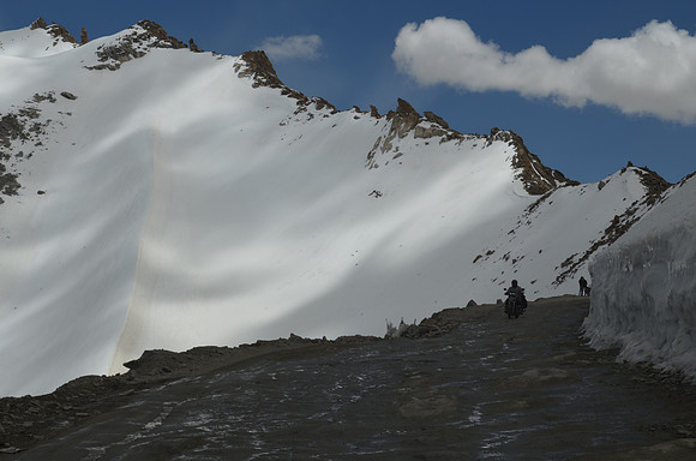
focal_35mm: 63
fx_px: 1215
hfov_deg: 32.0
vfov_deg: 21.5
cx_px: 348
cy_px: 230
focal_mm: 42
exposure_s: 1/500
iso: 100
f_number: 10
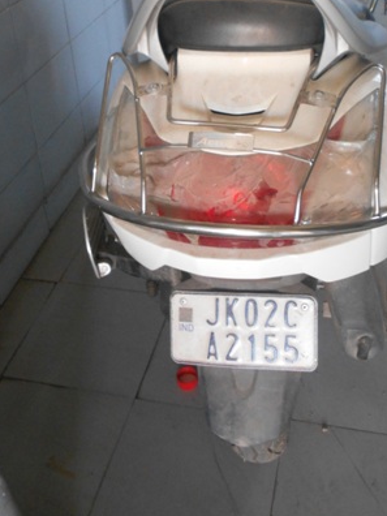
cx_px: 206
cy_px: 112
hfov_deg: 34.3
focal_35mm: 42
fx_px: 626
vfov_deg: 43.0
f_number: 3.2
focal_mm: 4.6
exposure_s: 1/20
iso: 400
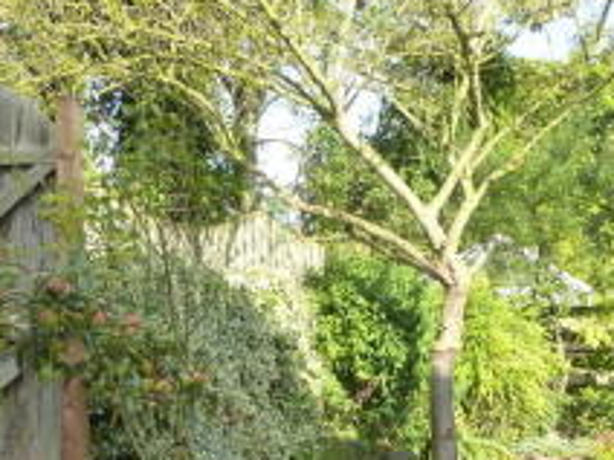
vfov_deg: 21.8
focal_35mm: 66
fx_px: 1171
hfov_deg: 29.3
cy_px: 412
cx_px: 372
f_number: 3.3
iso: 160
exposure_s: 1/250
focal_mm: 4.3
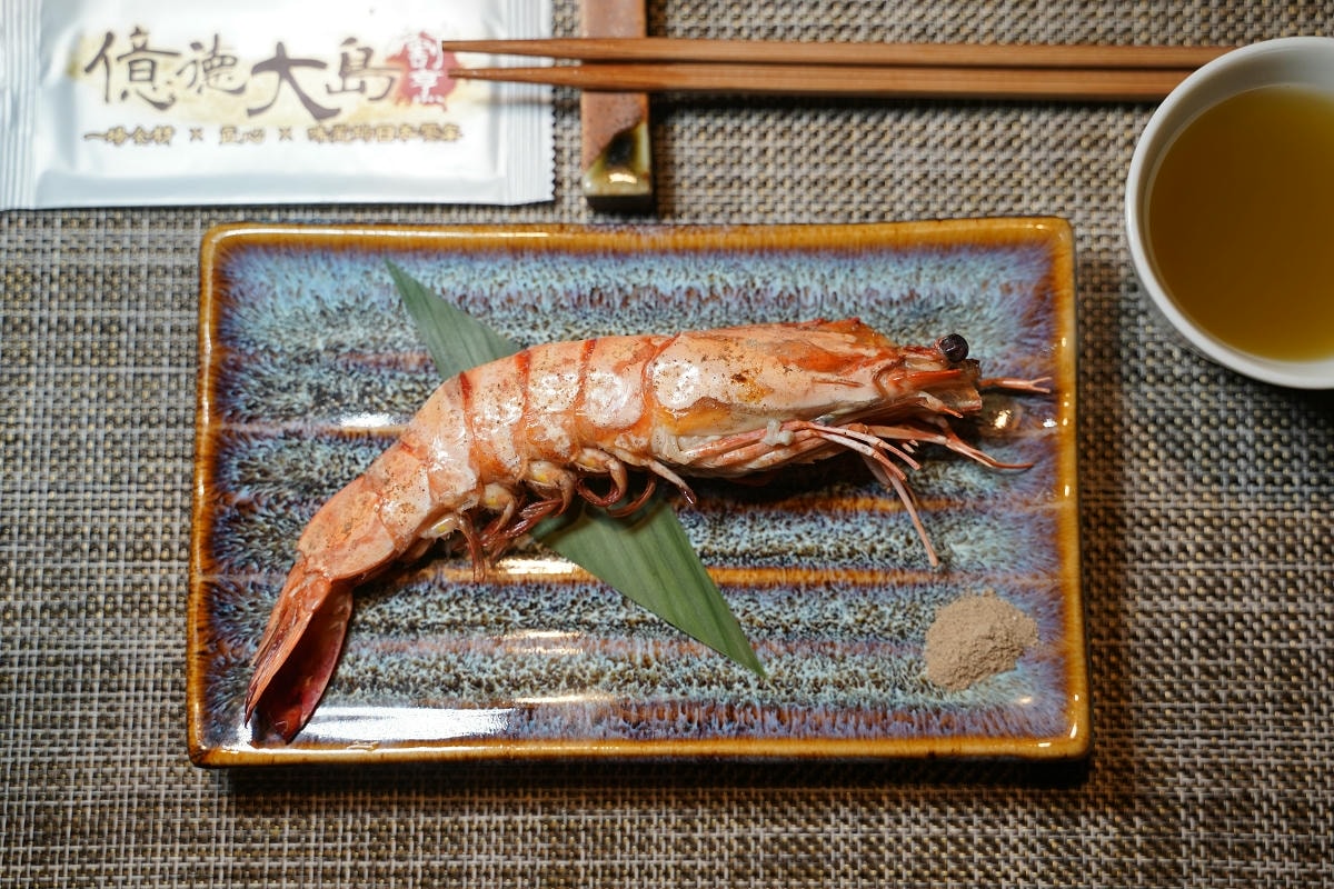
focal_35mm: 47
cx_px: 667
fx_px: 1741
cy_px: 444
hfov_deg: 41.9
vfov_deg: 28.6
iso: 250
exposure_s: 1/60
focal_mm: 47
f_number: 4
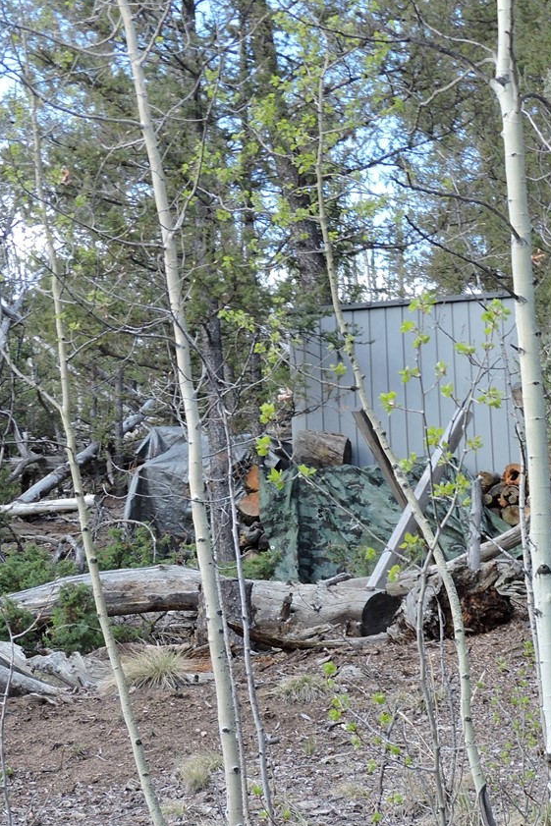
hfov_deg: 14.6
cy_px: 500
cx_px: 438
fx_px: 2134
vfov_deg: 21.9
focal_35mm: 93
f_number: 3.5
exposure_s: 1/60
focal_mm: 8.4
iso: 100
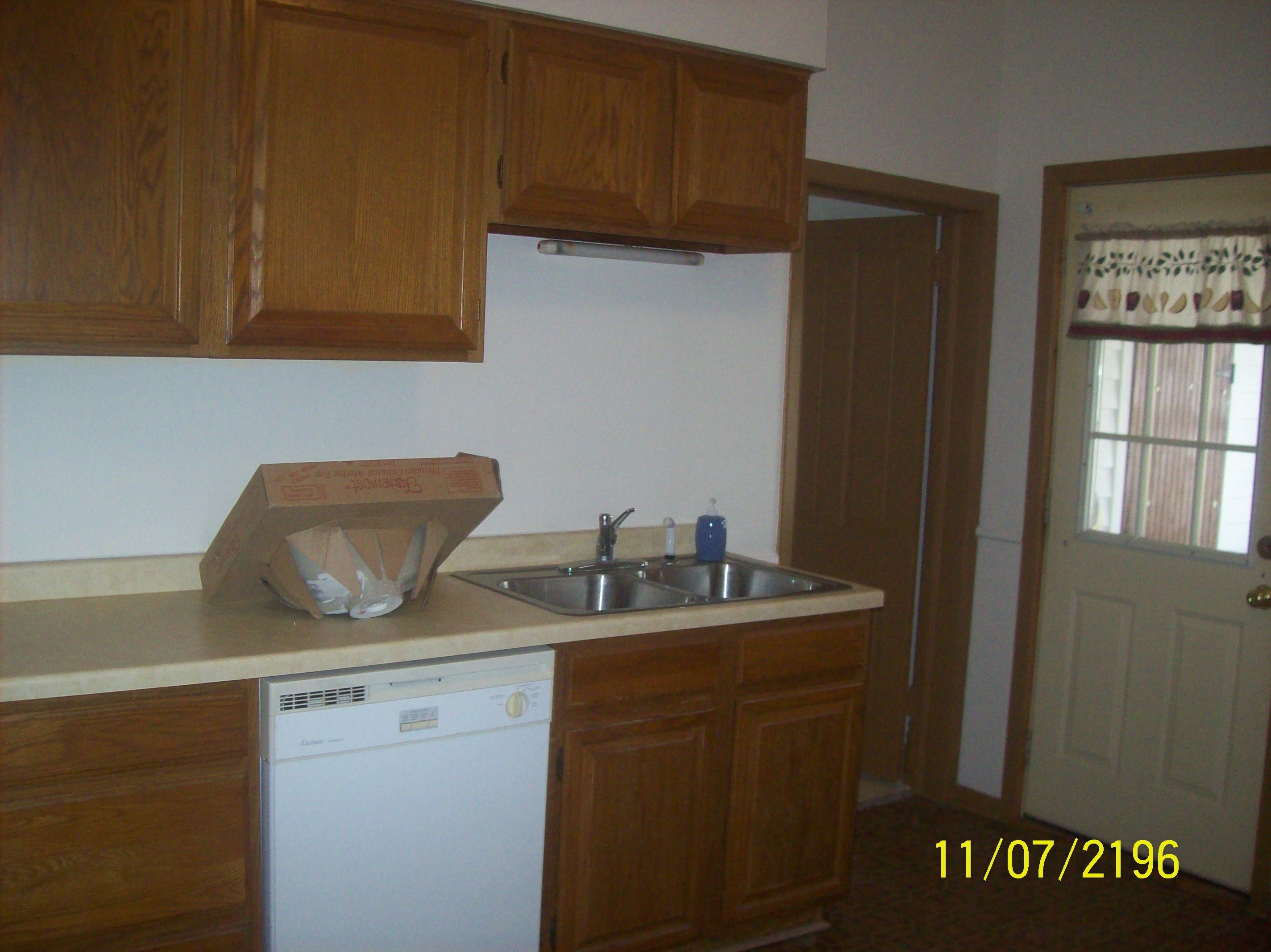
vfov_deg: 39.6
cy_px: 476
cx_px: 636
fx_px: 1321
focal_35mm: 36
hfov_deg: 51.4
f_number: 2.7
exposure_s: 1/64
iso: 200
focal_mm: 6
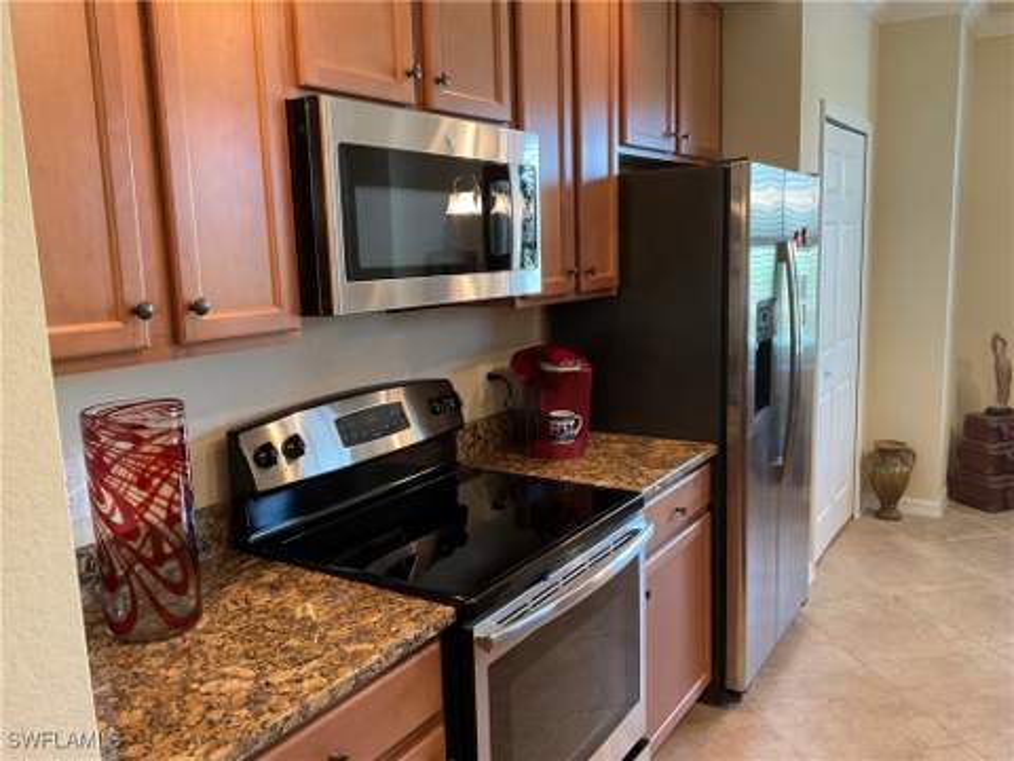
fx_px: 849
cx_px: 507
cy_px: 380
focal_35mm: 29
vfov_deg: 48.2
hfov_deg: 61.7
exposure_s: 1/60
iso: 160
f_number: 1.8
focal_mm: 3
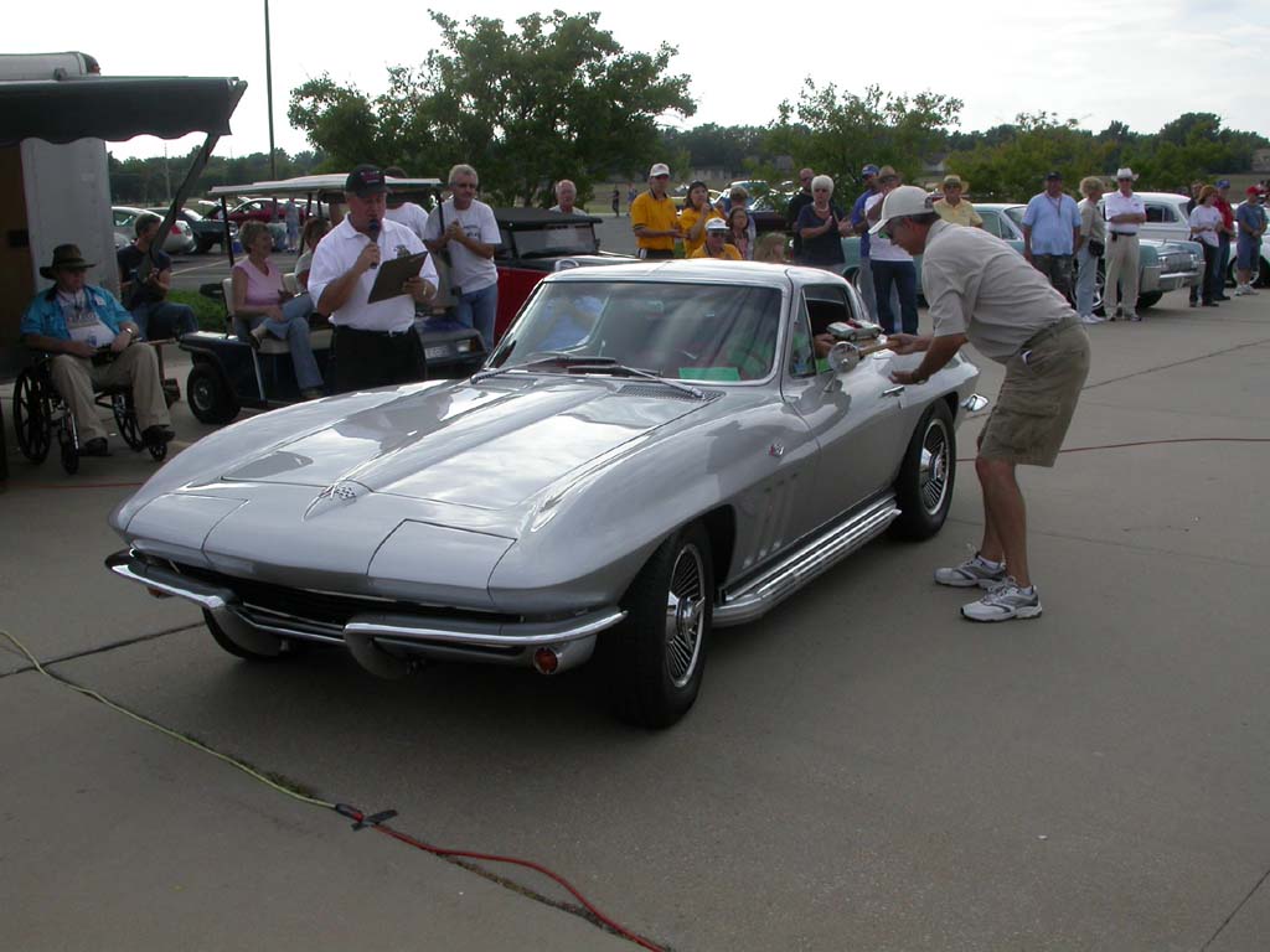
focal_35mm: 38
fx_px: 1394
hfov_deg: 49.0
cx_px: 635
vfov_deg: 37.7
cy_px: 476
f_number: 7.5
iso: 100
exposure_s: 1/261
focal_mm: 7.85
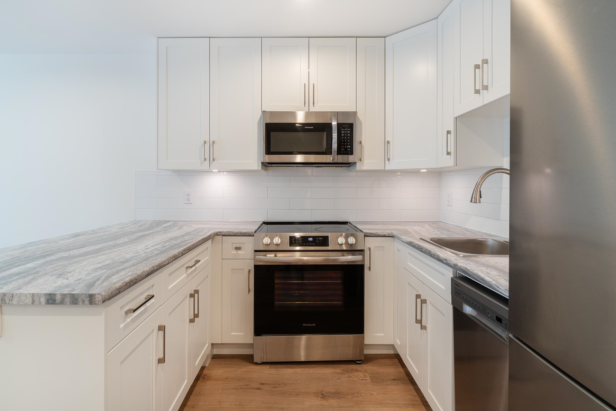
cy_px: 196
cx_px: 302
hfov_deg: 93.3
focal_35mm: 17
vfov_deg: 70.4
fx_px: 291
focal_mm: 10
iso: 200
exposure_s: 1/4
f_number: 8
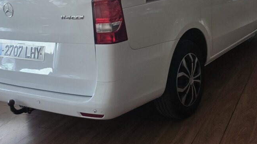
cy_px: 9
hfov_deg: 38.5
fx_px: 368
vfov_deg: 21.6
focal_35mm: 54
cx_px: 142
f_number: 1.7
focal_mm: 6.3
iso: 125
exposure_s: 1/180
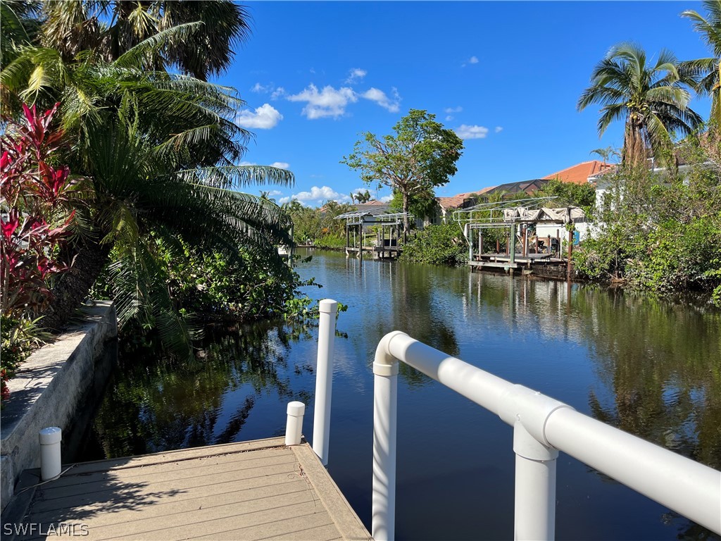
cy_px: 270
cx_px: 360
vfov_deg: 53.1
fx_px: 542
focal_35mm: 26
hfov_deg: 67.3
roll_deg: -0.2
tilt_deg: -5.4
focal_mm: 5.1
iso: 50
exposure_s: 1/2688
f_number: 1.6
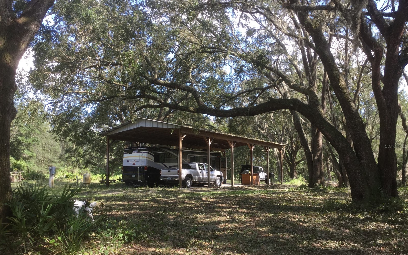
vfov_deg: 38.3
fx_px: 367
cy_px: 146
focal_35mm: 33
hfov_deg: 58.1
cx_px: 204
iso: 25
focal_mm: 3.3
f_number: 2.4
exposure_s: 1/177
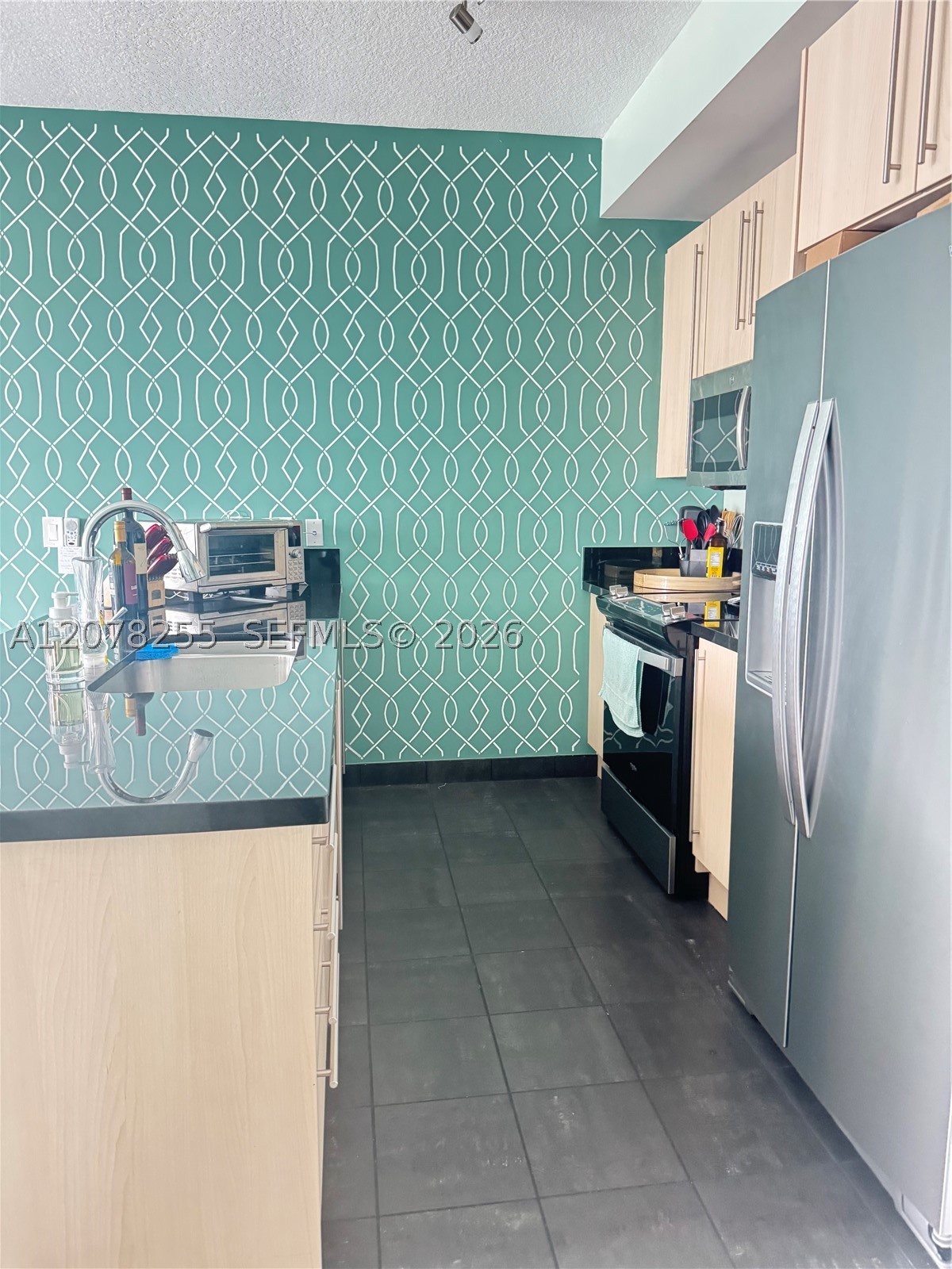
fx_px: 880
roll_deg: +0.3
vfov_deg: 71.6
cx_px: 476
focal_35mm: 24
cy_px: 634
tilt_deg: -8.7
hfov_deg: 56.8
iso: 800
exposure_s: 1/46
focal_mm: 6.76
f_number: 1.78
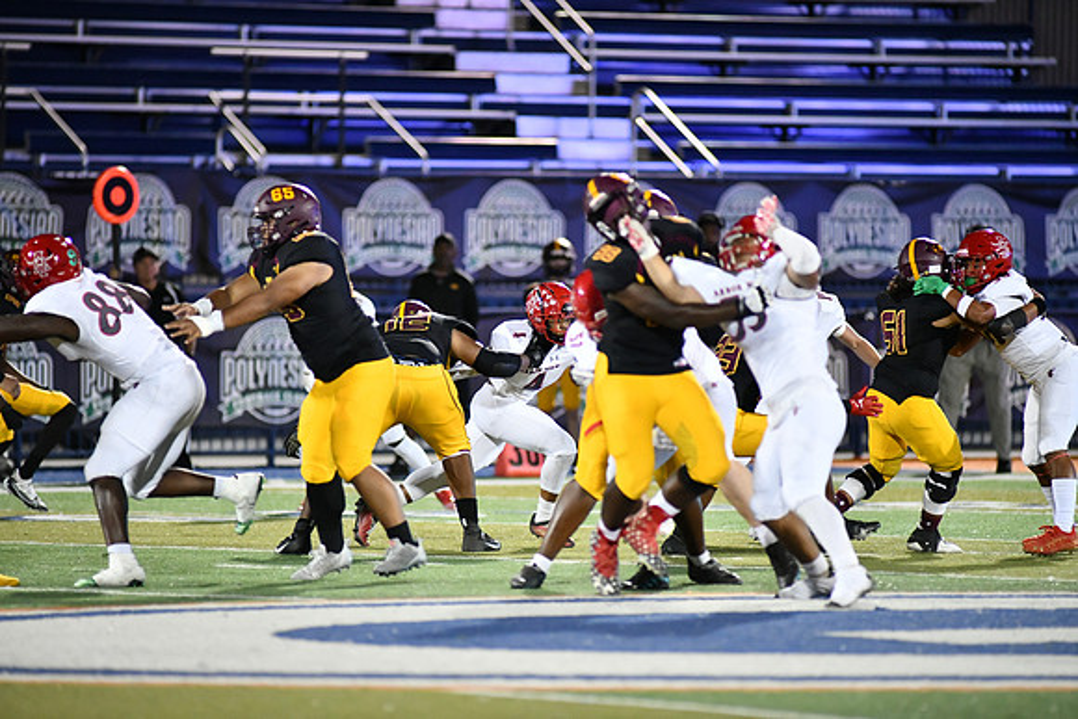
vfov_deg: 4.6
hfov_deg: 6.9
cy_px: 360
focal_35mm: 300
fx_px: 8985
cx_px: 539
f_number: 2.8
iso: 5600
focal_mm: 300
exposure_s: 1/1250
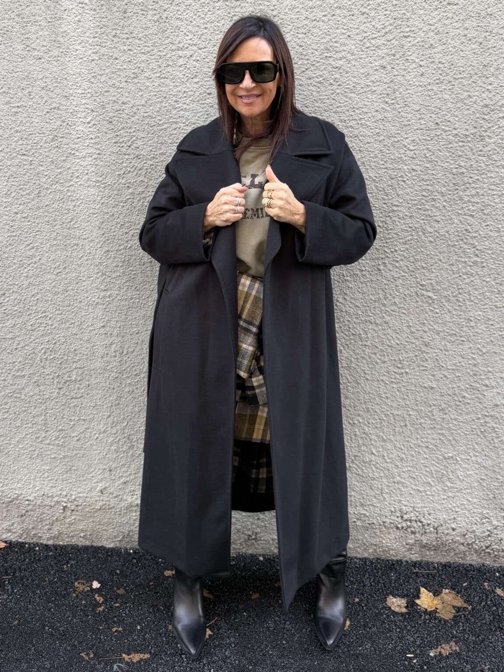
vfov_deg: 71.6
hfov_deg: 56.8
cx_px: 252
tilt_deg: -10.7
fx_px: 466
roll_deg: +0.3
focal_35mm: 24
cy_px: 336
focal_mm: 6.76
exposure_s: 1/274
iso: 64
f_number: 1.78
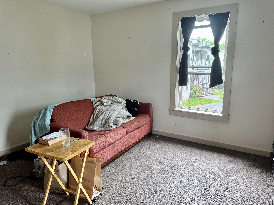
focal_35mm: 24
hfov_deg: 71.6
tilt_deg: -12.4
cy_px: 102
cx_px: 137
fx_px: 190
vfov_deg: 56.8
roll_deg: +0.3
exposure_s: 1/70
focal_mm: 6.76
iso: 200
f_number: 1.78
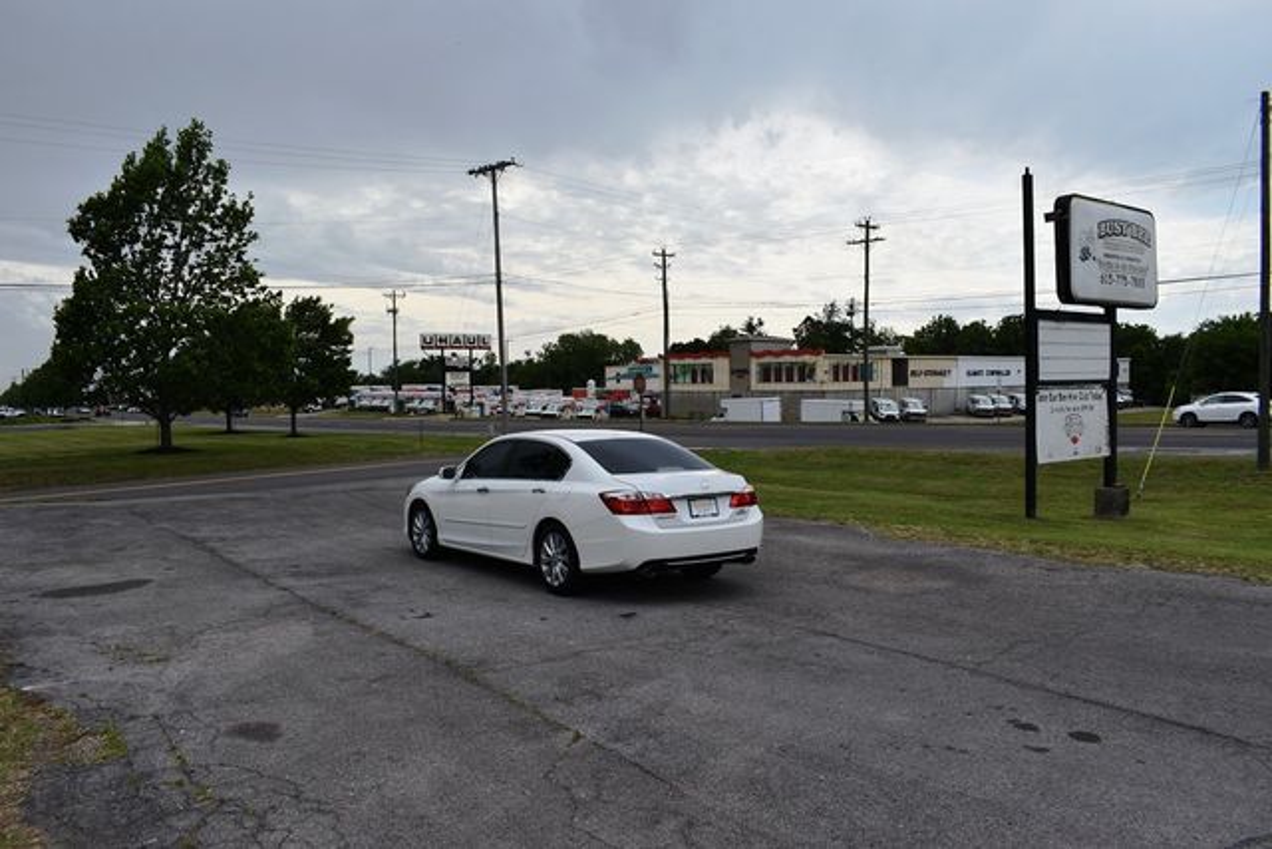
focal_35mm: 27
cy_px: 424
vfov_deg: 48.0
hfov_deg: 67.4
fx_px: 954
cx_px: 636
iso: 125
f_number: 8
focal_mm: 18
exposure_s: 1/250
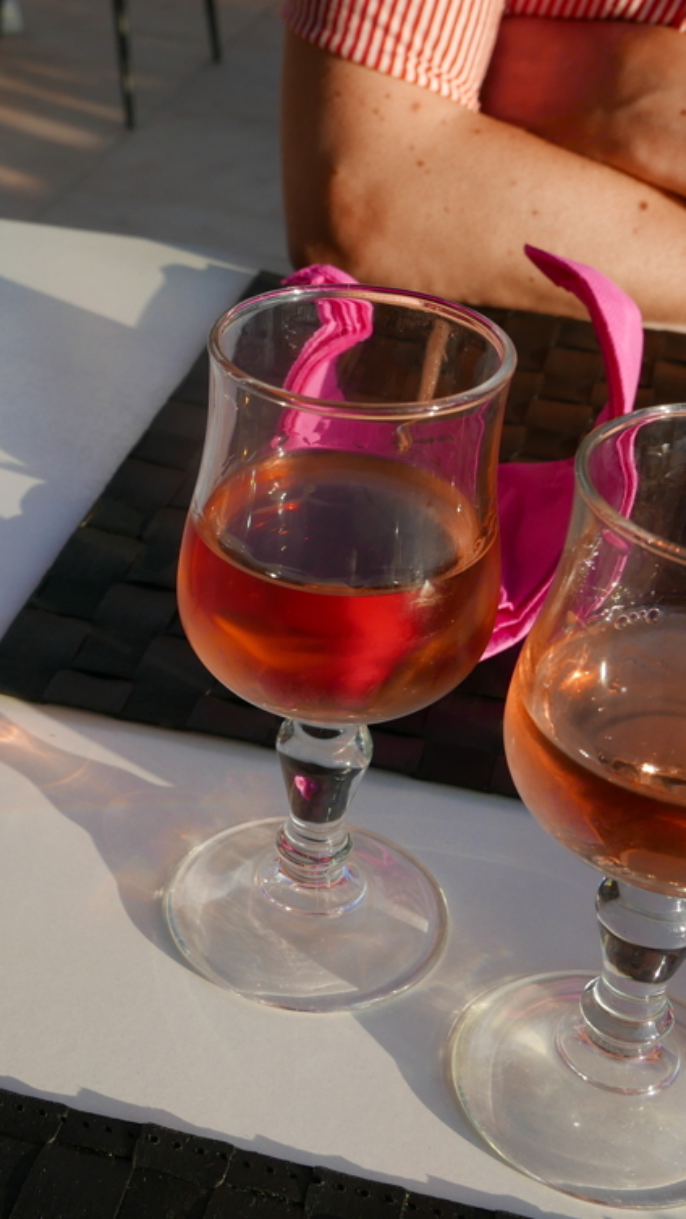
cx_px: 143
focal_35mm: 55
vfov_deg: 37.8
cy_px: 586
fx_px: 1777
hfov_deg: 21.6
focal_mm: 14.9
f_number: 5.6
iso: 200
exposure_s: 1/250
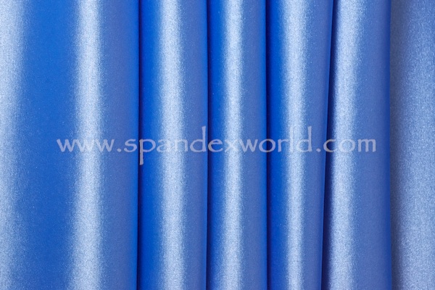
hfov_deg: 18.2
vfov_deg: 12.2
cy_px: 145
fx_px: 1359
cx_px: 218
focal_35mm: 112
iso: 400
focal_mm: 75
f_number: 13
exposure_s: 1/640
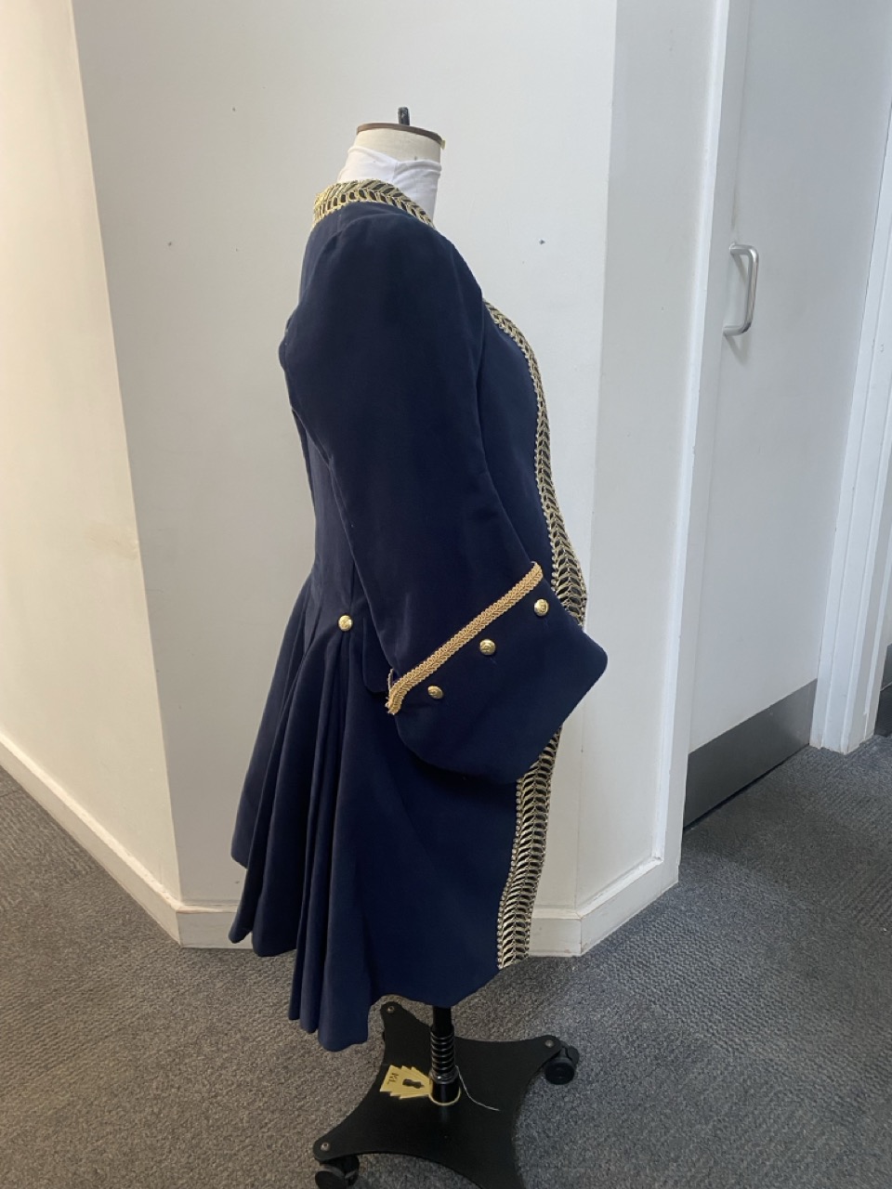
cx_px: 446
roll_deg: +2.3
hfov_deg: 53.1
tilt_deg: -18.1
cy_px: 594
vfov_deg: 67.3
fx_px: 893
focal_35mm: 26
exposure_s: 1/60
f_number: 1.8
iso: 200
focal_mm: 4.25
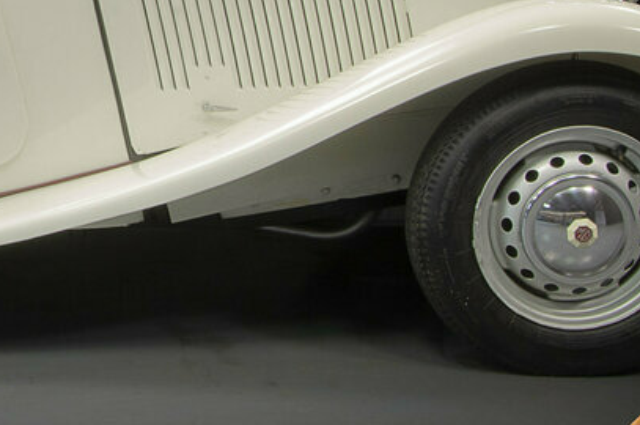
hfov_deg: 17.2
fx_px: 2041
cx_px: -85
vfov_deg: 11.7
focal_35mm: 115
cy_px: -32
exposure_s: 25
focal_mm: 26
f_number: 25
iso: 250
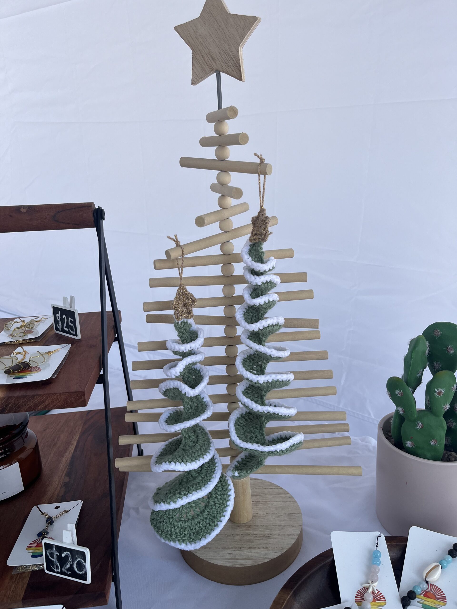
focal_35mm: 26
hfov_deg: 53.1
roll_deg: +0.2
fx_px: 458
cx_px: 228
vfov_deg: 67.3
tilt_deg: -19.5
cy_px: 304
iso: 50
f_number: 1.6
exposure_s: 1/727
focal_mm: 5.1
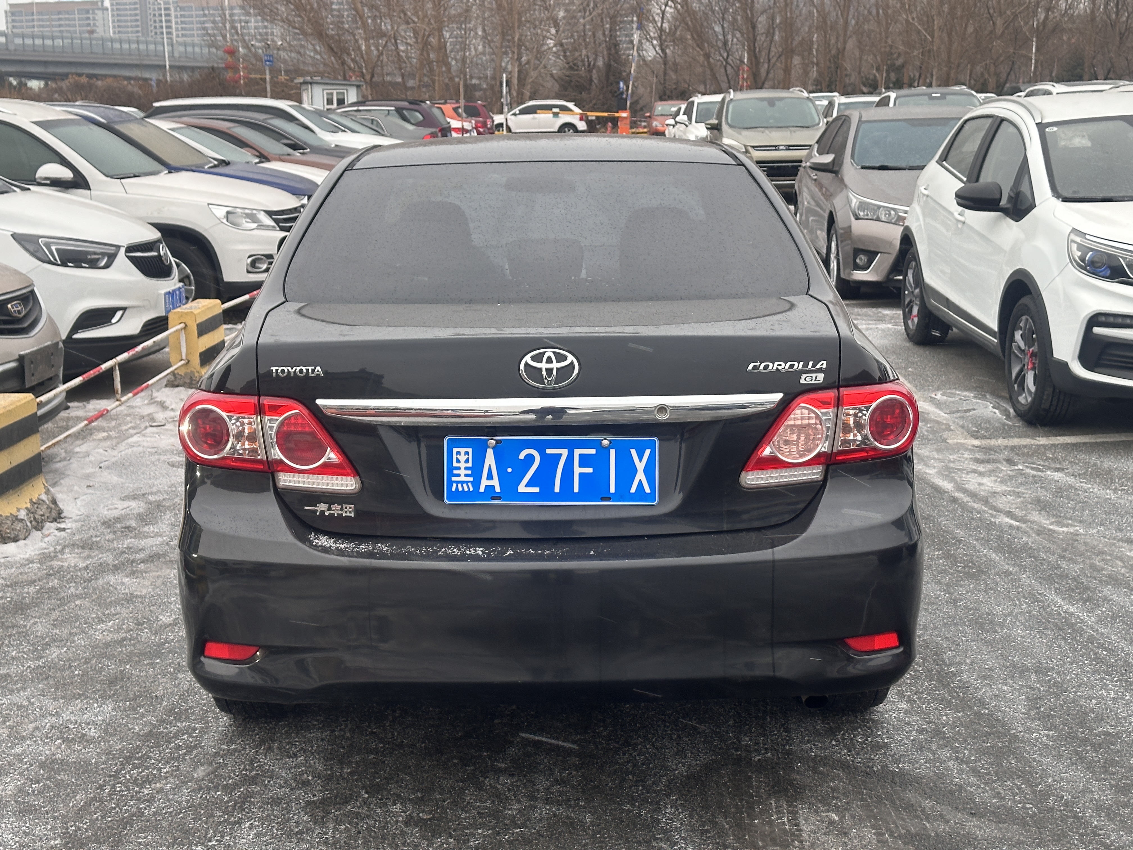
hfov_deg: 39.7
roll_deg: +2.3
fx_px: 1571
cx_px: 566
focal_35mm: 48
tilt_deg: -10.3
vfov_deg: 30.3
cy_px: 425
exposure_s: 1/85
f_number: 1.78
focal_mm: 6.86
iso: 80
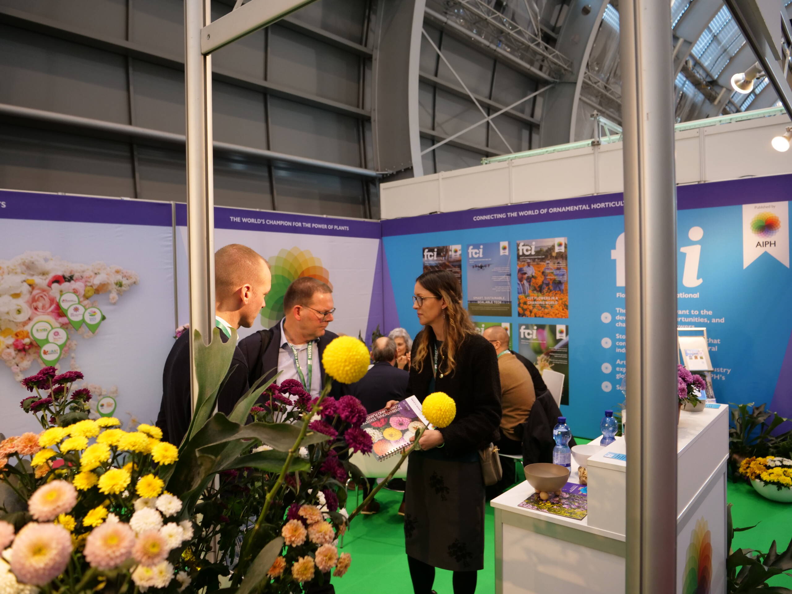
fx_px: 549
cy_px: 297
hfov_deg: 71.6
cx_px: 396
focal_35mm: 24
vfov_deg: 56.8
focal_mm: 12
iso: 500
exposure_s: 1/60
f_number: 2.8
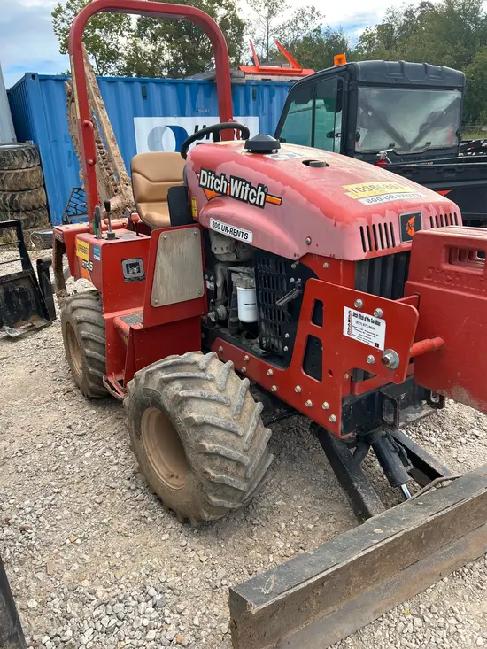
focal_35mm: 26
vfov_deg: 67.3
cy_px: 324
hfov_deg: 53.1
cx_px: 244
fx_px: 488
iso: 40
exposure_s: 1/181
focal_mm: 5.7
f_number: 1.5
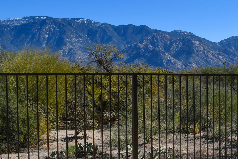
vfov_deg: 21.9
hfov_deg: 31.4
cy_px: 95
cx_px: 197
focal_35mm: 62
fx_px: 410
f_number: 11
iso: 100
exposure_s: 1/250
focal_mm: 18
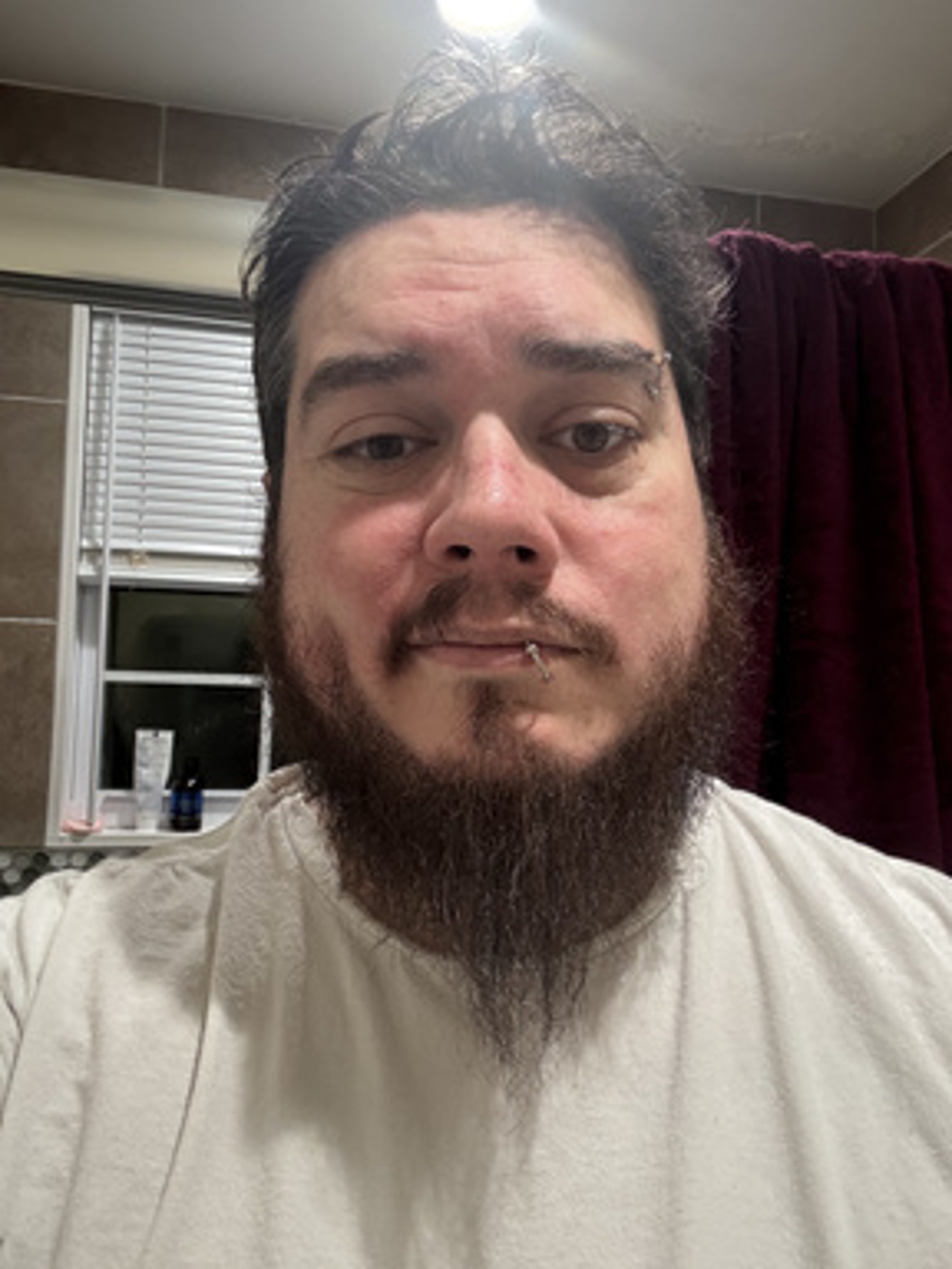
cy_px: 634
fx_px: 1100
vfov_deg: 60.0
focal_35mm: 30
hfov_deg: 46.8
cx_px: 476
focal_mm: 2.69
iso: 320
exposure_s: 1/58
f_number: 1.9
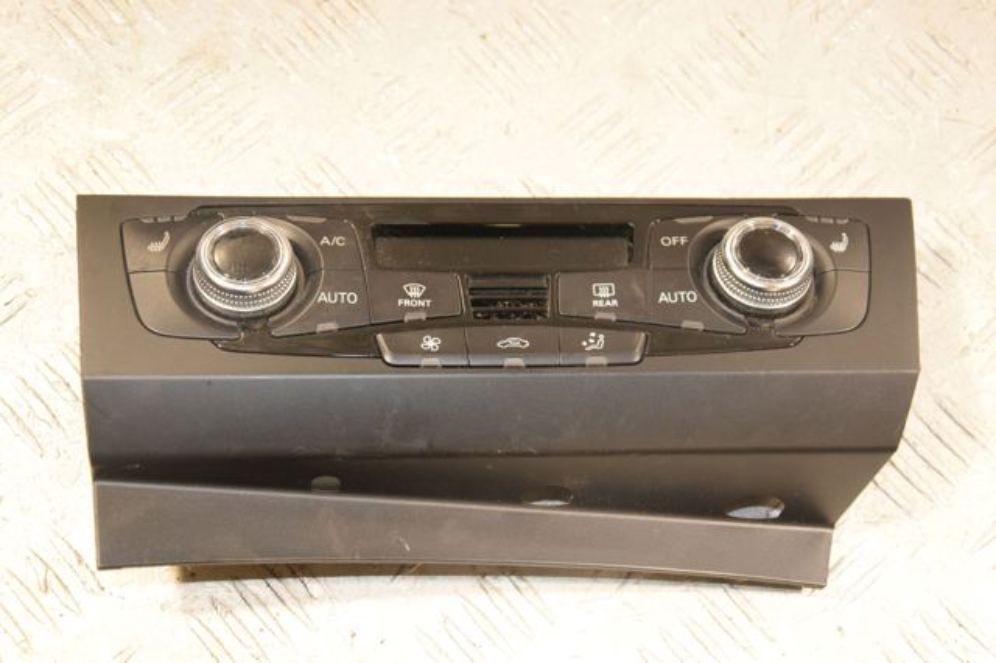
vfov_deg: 20.1
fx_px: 1866
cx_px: 498
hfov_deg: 29.9
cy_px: 332
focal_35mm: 68
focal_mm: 45
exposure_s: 1/160
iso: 1600
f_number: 5.6
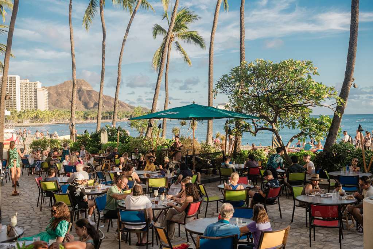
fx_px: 435
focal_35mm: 42
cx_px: 186
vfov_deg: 31.9
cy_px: 124
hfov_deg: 46.4
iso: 640
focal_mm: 42
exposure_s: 1/2000
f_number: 4
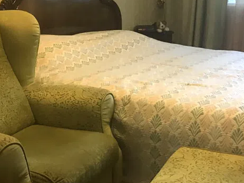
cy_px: 81
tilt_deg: -12.6
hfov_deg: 33.2
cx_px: 110
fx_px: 409
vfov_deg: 25.2
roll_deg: +1.0
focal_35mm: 58
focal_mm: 3.99
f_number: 1.8
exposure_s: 1/11
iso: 100
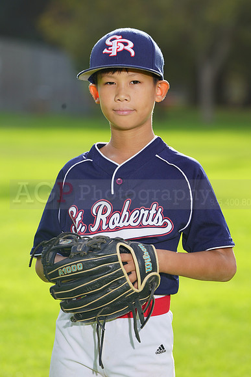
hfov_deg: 5.4
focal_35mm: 253
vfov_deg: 8.1
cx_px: 126
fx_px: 2644
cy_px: 188
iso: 160
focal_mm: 253
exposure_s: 1/250
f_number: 7.1
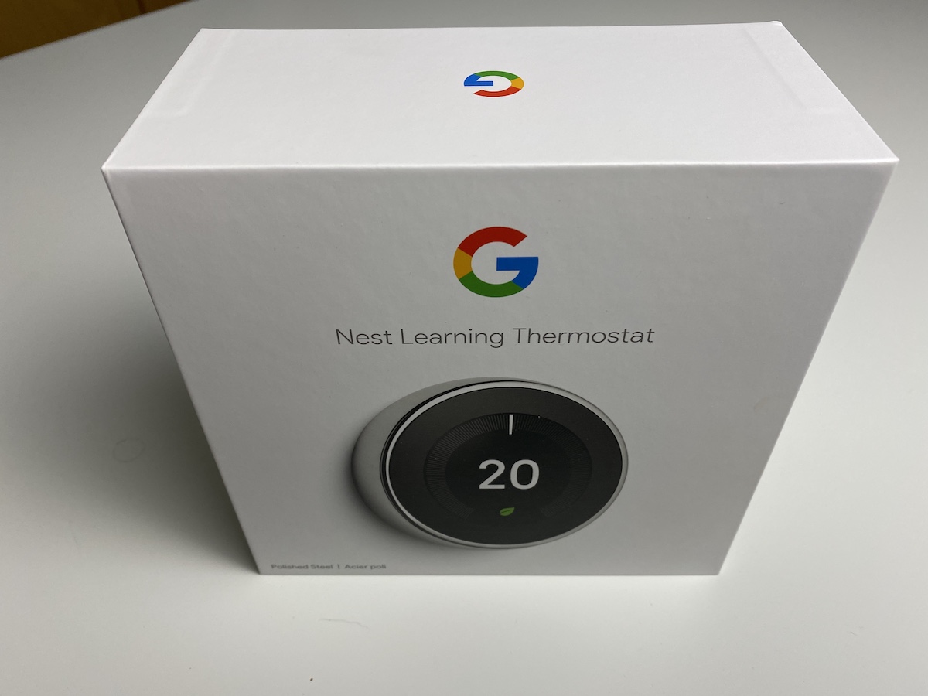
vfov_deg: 53.1
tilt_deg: -43.9
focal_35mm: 26
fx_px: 697
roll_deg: +0.7
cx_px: 464
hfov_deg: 67.3
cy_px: 348
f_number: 1.8
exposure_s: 1/120
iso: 100
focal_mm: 4.25
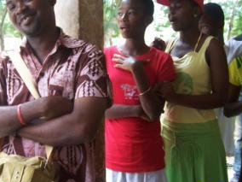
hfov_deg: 32.1
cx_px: 102
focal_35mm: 60
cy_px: 89
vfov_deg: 24.4
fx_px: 419
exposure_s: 1/30
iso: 100
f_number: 2.8
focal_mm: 6.3
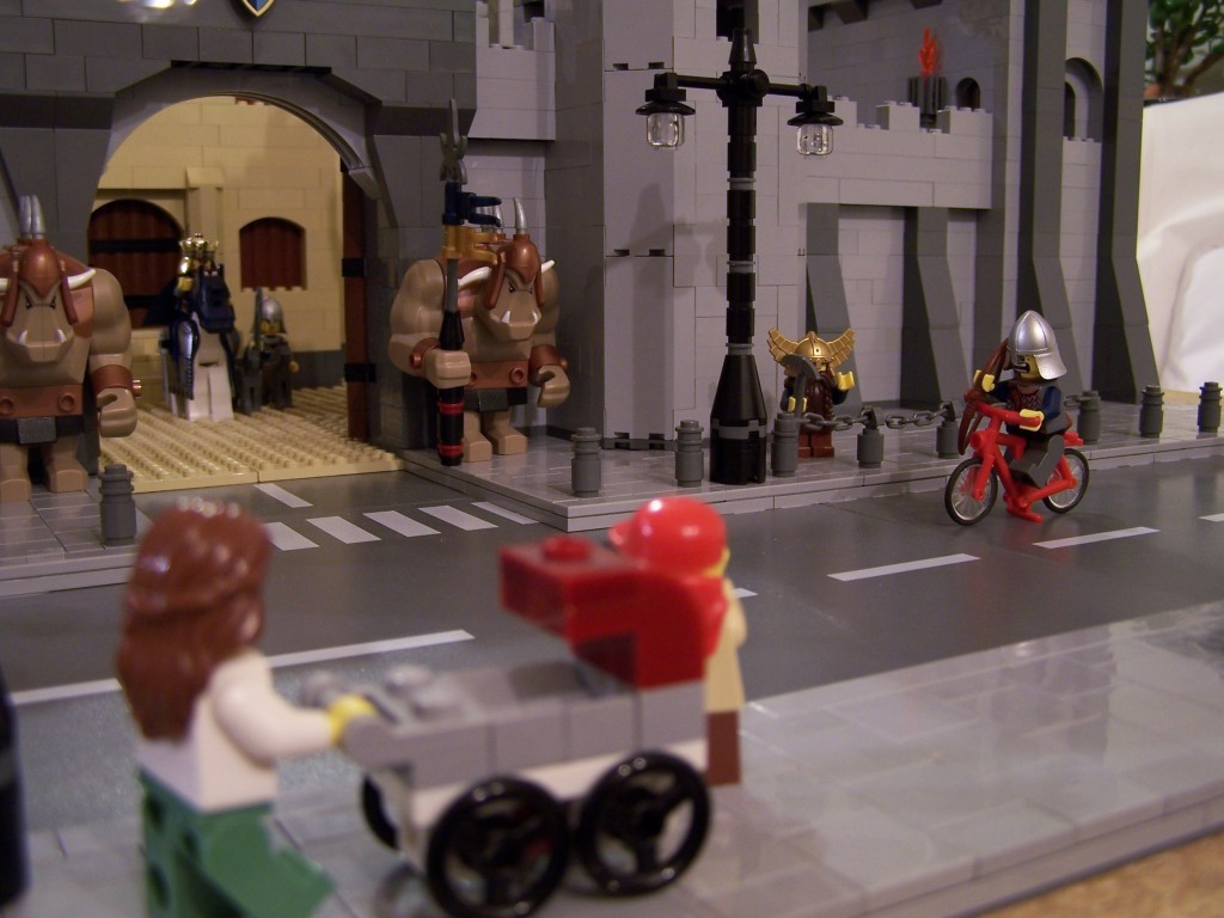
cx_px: 612
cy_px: 459
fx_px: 1344
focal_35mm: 38
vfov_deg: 37.7
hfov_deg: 49.0
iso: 80
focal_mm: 6.3
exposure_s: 1/2
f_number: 2.8
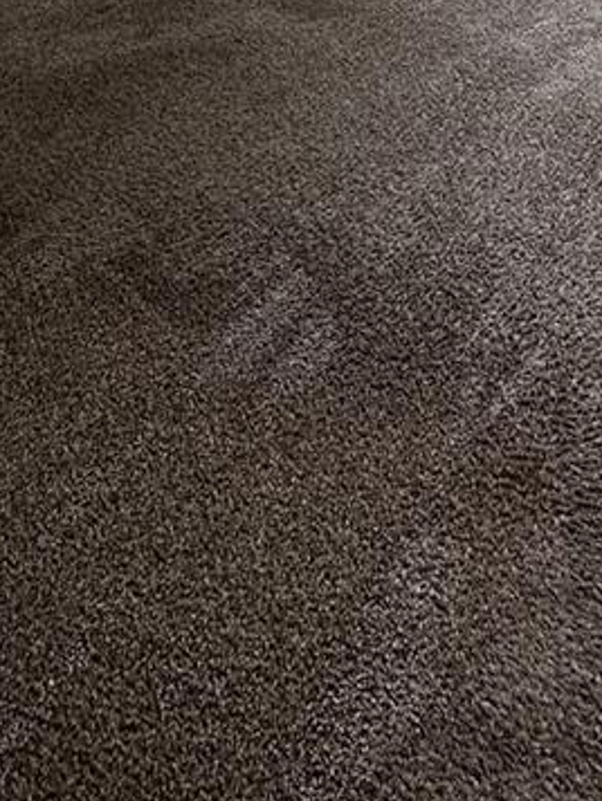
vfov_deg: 27.9
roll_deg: +3.1
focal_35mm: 47
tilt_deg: -1.2
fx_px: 1089
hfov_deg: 29.8
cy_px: -388
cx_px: 521
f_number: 2.2
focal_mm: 2.22
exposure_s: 1/120
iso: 80
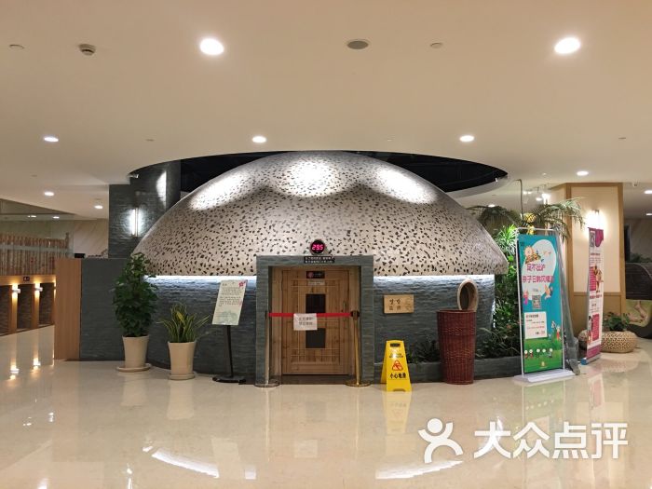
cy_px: 244
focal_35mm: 29
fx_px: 546
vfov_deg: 48.2
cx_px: 326
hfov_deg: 61.7
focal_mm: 4.15
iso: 100
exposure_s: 1/17
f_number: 2.2
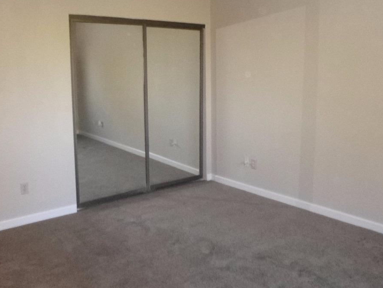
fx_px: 398
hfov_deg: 51.3
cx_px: 202
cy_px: 105
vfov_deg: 39.4
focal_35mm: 36
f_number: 3.9
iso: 800
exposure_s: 1/60
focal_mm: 4.5
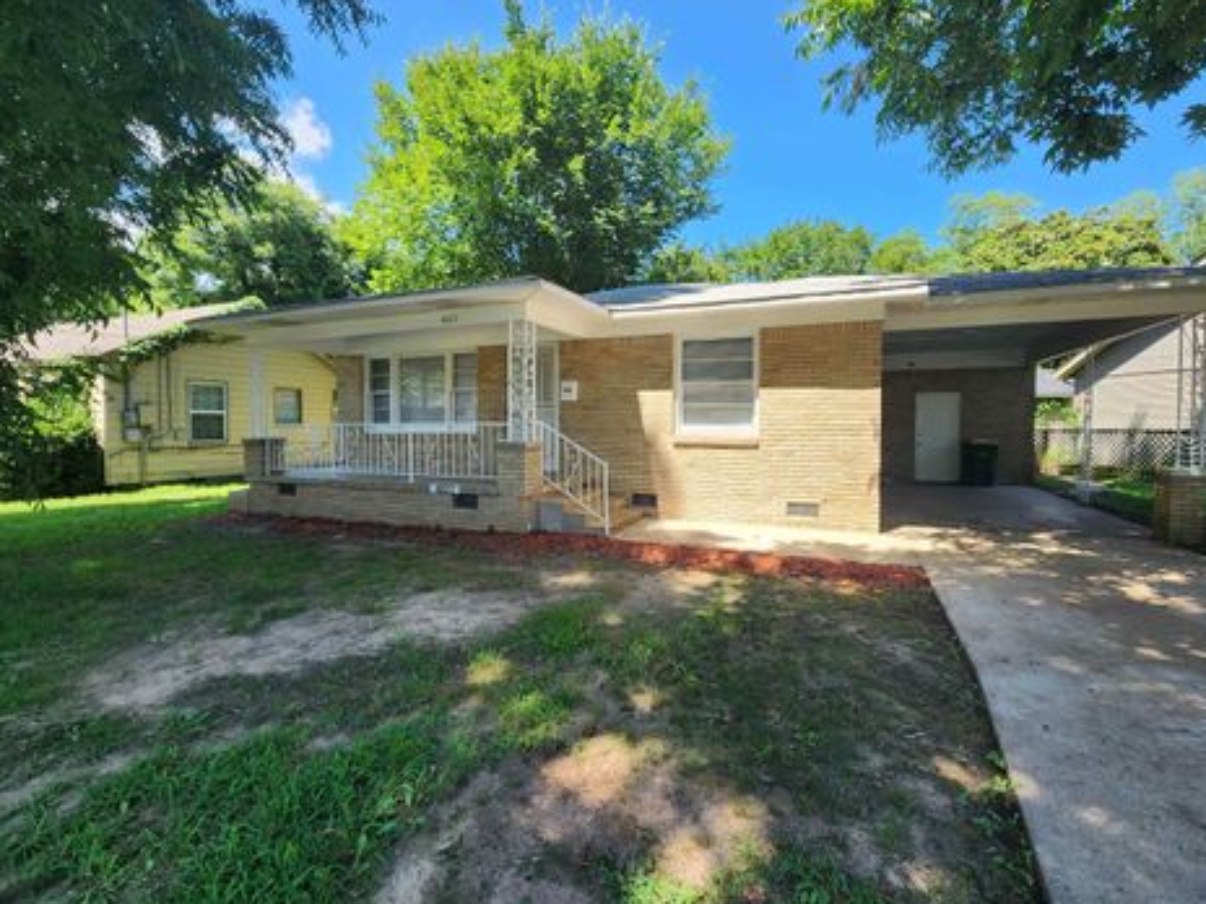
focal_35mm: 14
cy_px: 443
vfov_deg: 85.7
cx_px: 629
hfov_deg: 102.0
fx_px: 488
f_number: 2.2
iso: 50
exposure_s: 1/399
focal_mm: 2.2
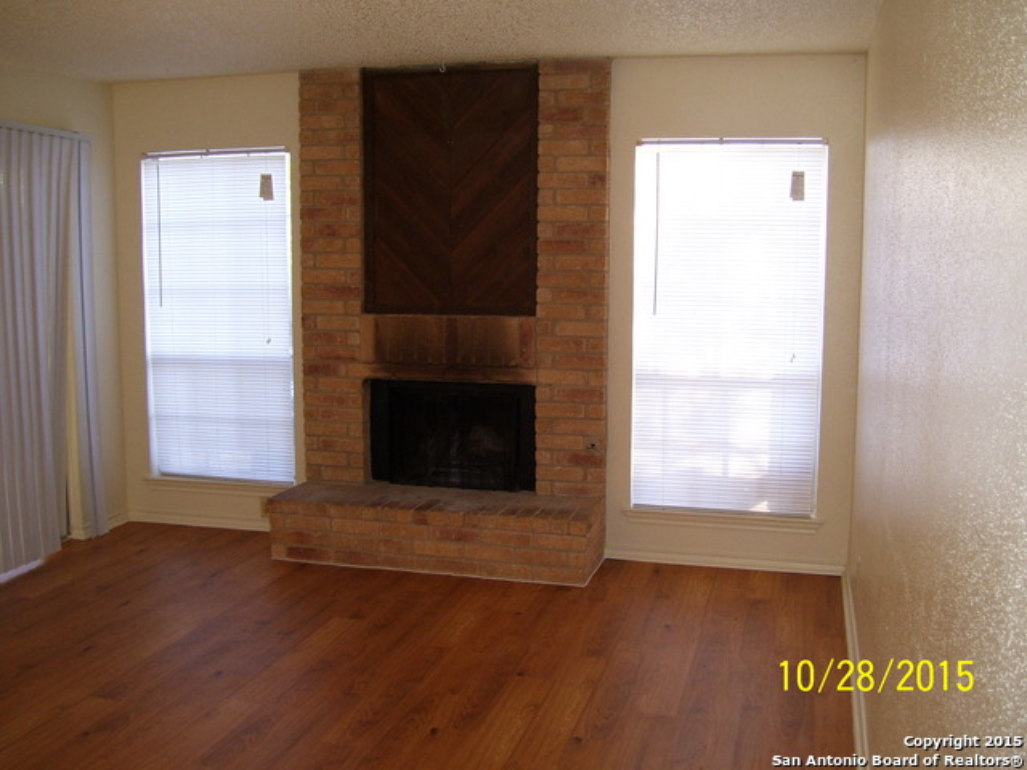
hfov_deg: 50.1
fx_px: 1098
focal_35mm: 37
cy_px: 385
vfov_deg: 38.7
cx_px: 514
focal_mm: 6
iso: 125
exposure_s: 1/60
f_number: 2.7
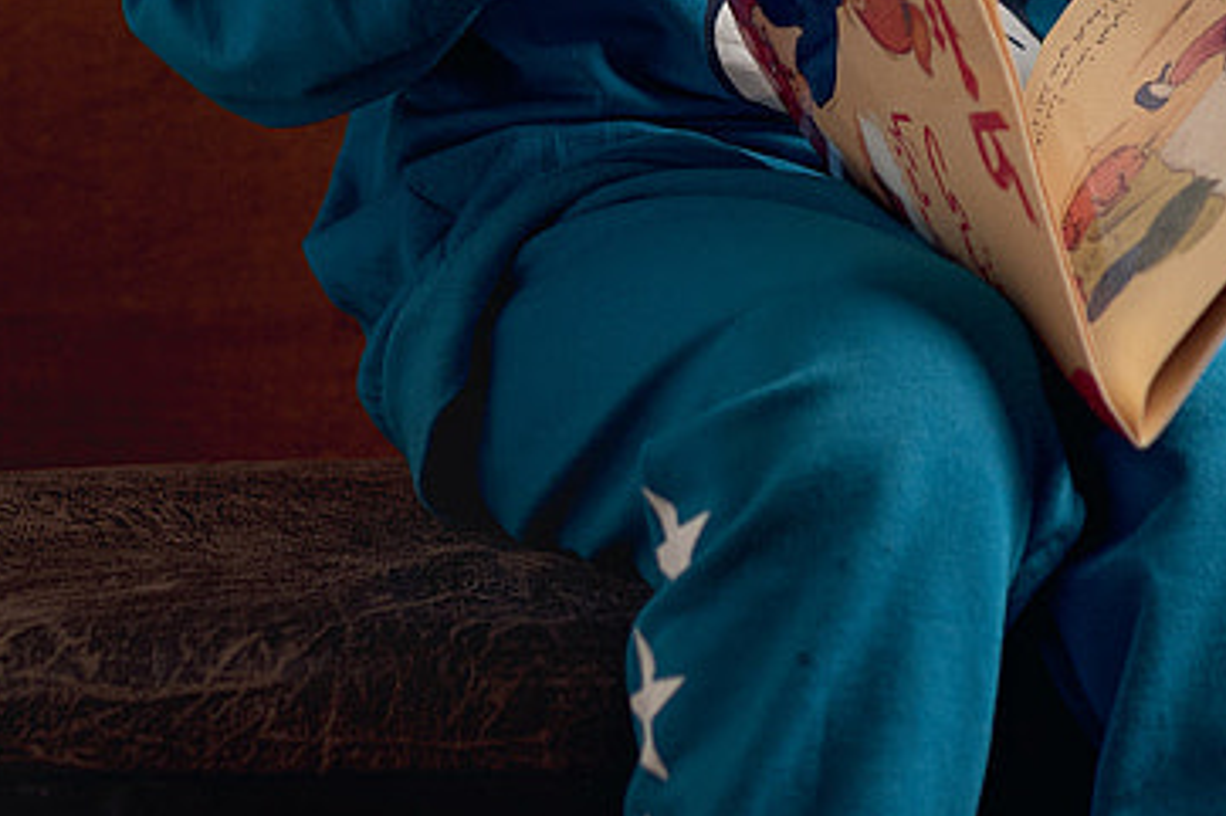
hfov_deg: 9.3
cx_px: 1006
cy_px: 81
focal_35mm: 221
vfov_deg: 6.2
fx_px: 7522
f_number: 2
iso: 125
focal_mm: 50
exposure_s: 1/1000
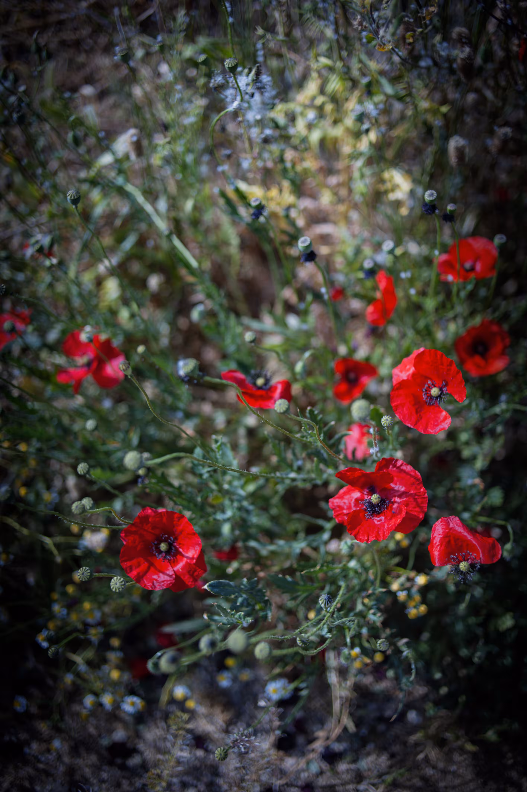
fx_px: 769
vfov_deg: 54.5
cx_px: 264
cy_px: 396
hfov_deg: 37.8
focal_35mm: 35
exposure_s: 1/6000
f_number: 2.8
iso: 200
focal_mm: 35
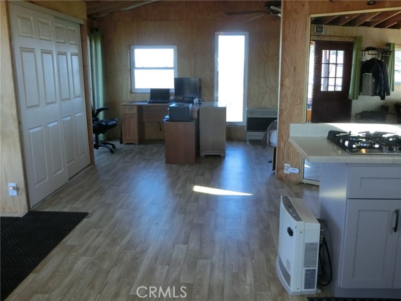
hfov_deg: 54.0
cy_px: 150
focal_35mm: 34
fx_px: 394
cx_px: 200
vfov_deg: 41.8
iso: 400
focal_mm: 6
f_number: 3.9
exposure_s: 1/125
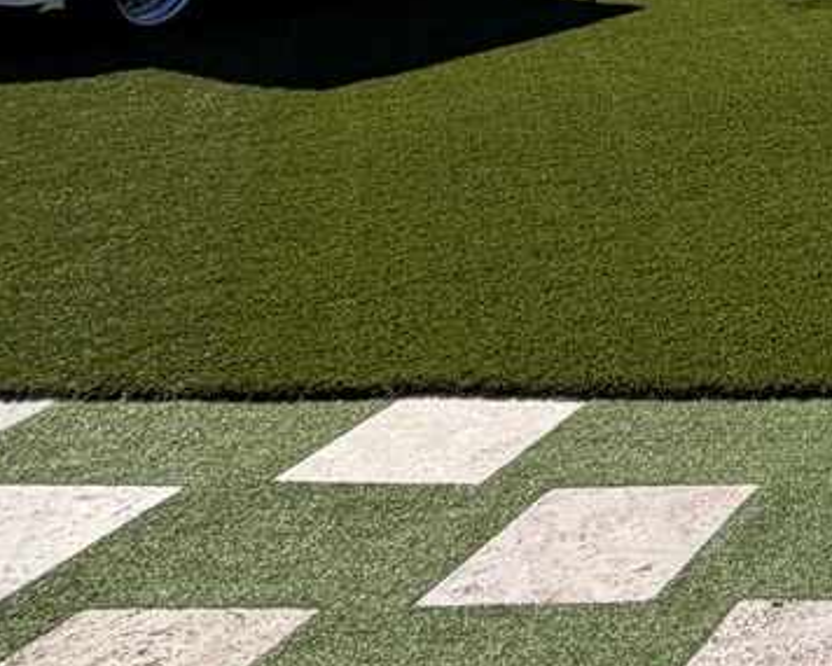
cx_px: 1596
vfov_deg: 18.4
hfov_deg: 19.0
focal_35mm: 69
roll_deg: +0.2
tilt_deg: +3.8
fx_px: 1700
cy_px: -460
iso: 20
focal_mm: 2.22
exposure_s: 1/901
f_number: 2.2
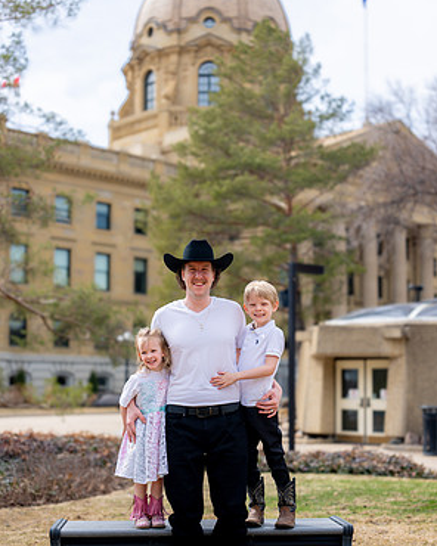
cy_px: 325
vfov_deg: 32.9
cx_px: 218
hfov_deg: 26.7
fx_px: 922
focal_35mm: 57
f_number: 2
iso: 100
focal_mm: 50
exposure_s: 1/2500
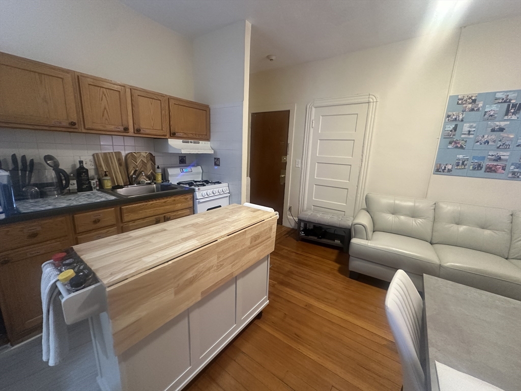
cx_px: 260
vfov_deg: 85.7
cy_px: 196
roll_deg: -2.3
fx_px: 211
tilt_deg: -12.2
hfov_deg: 102.1
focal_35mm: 14
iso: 400
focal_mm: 2.22
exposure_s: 1/60
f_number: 2.2
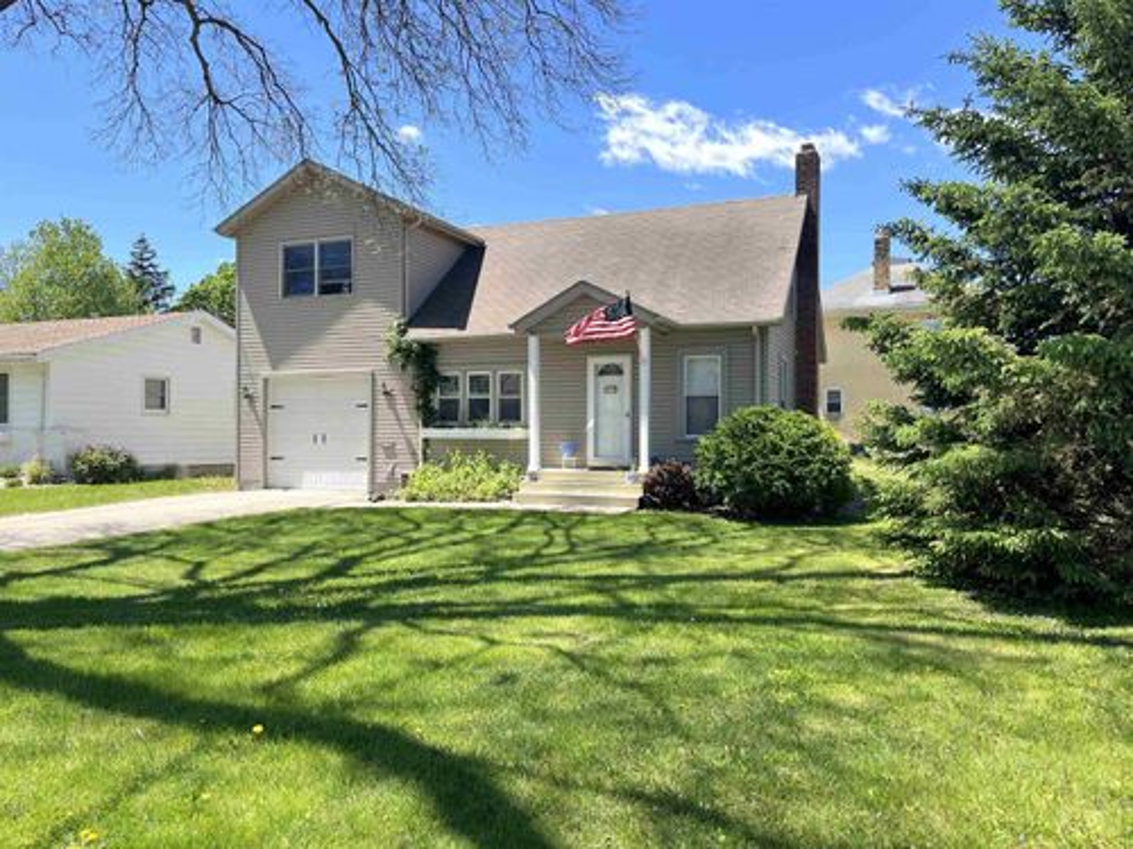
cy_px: 424
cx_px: 566
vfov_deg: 53.1
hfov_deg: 67.3
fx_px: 851
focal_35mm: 26
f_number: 1.6
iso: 50
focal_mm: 5.1
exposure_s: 1/1862
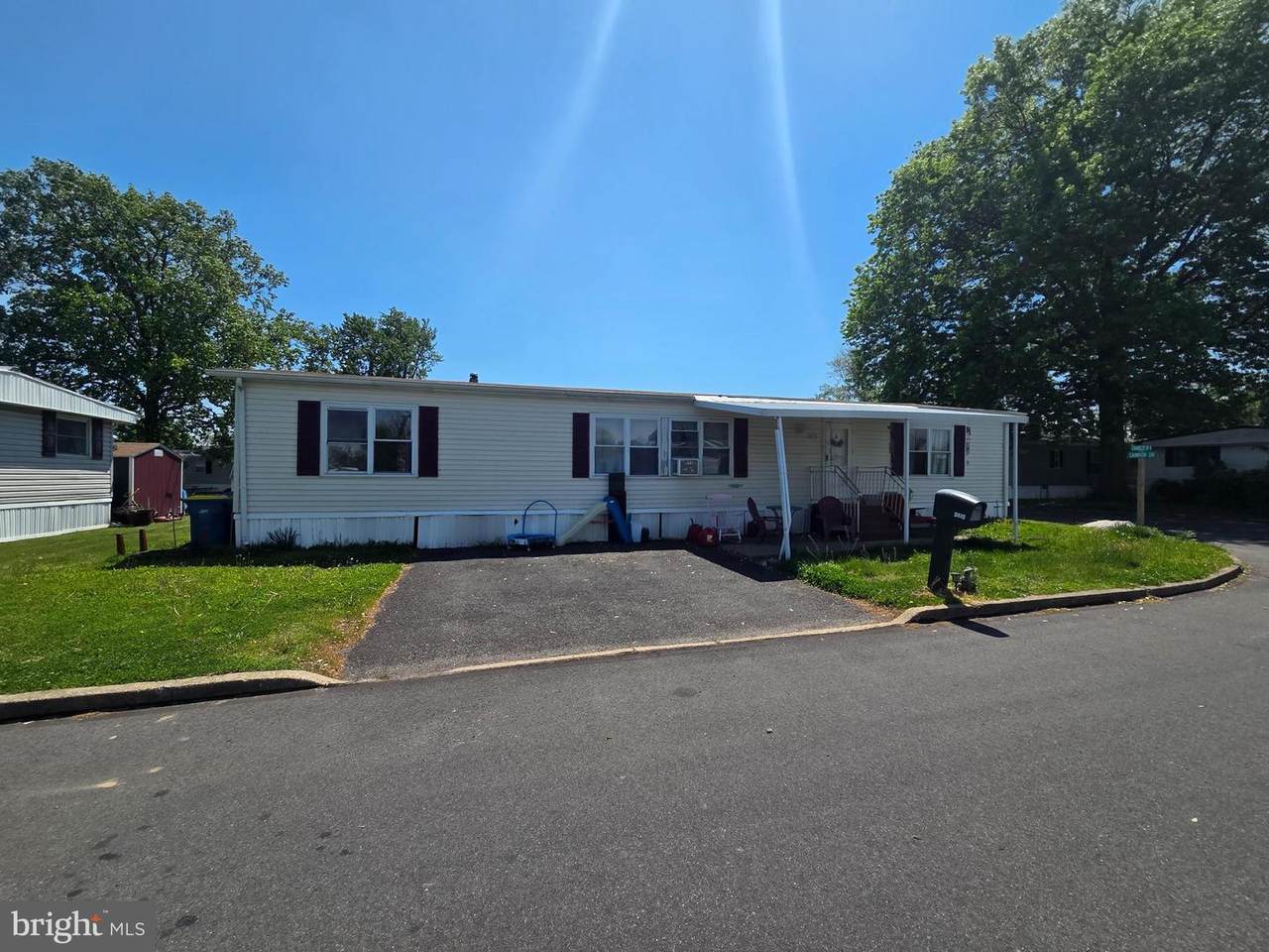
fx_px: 477
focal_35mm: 13
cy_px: 476
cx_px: 634
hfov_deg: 106.2
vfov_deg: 89.9
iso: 50
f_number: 2.2
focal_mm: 2.2
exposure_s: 1/2643
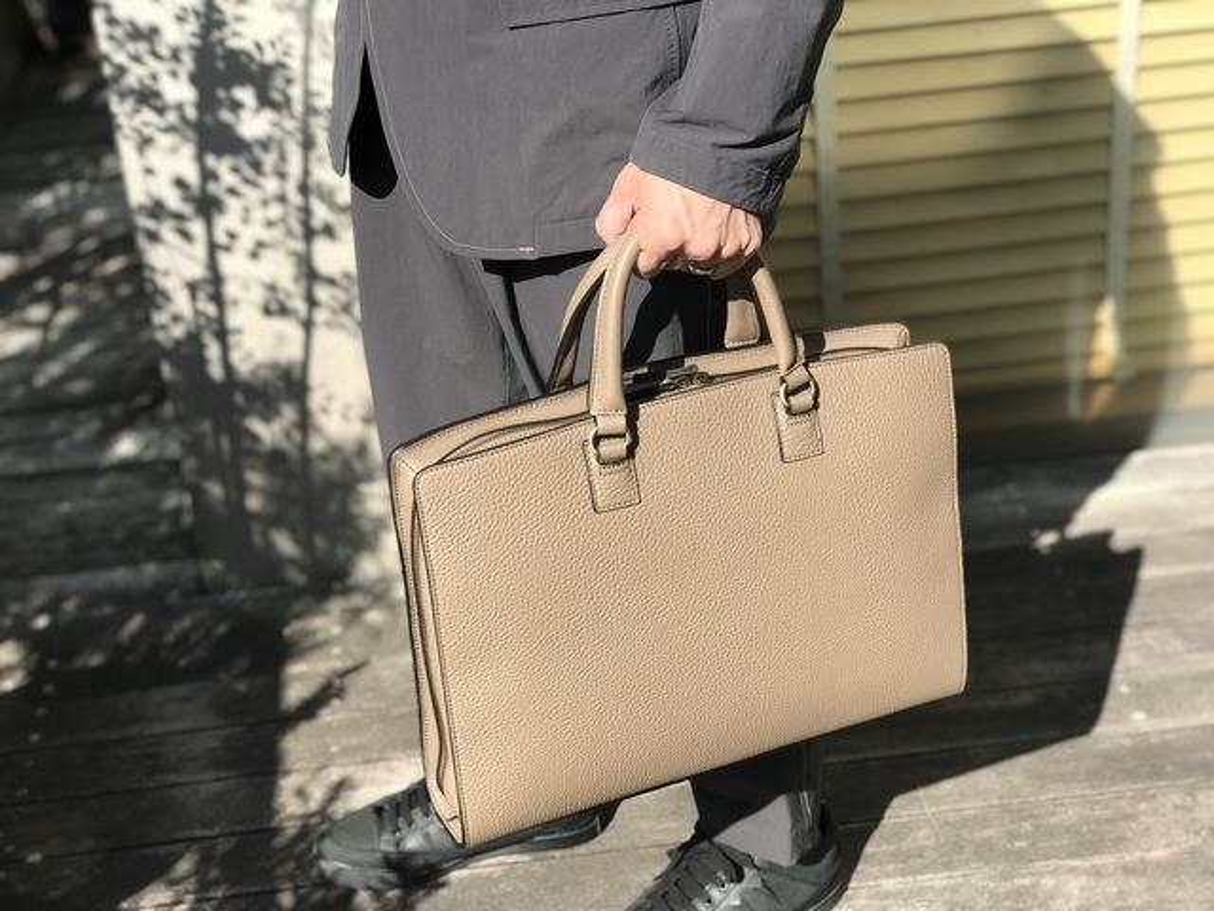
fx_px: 1999
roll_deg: +3.4
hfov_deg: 33.8
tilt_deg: -28.0
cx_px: 607
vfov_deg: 25.7
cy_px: 456
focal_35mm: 57
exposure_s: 1/725
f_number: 2.8
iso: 20
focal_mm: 6.6
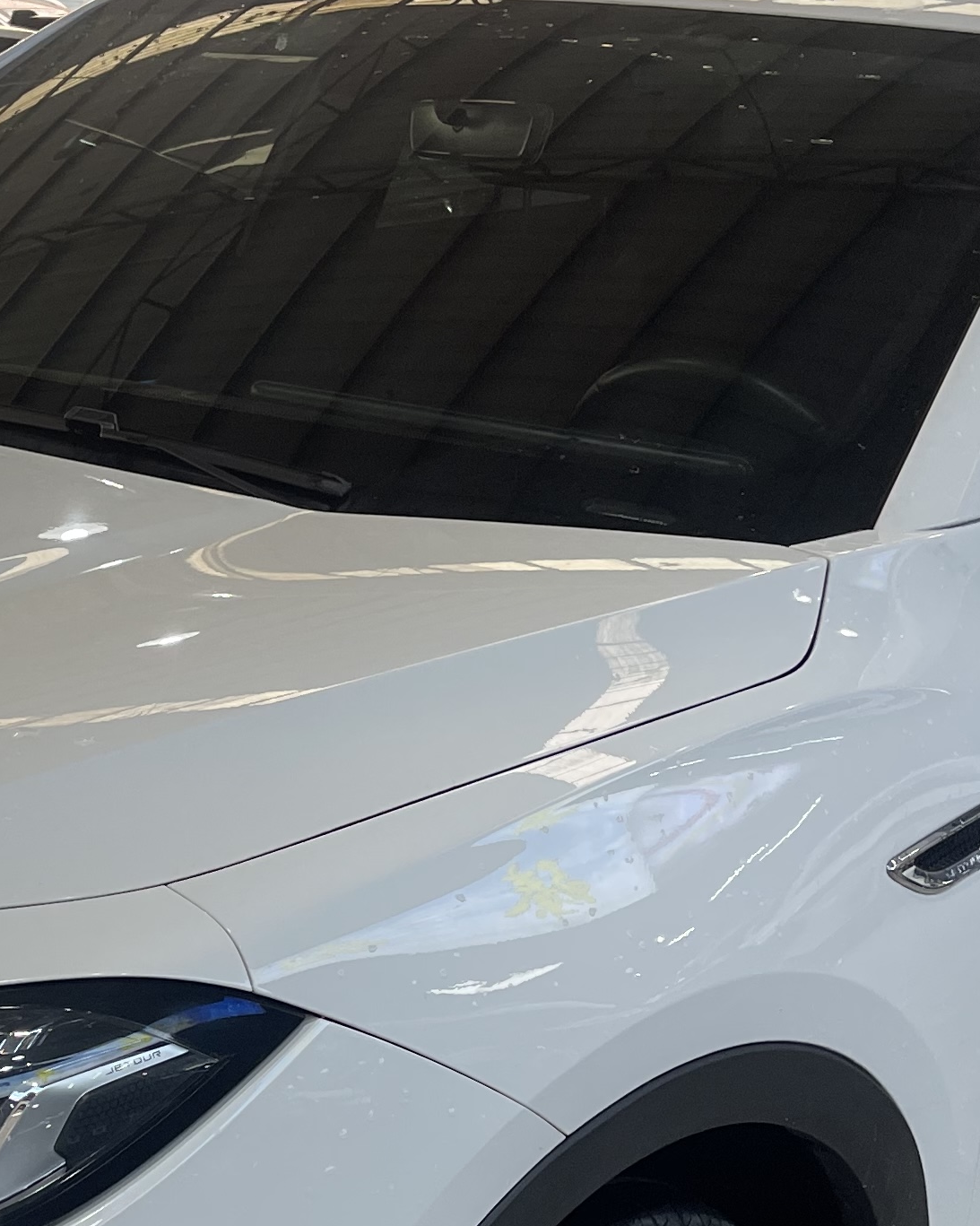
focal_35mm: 72
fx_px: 2611
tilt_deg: -18.2
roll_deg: -2.4
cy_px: 866
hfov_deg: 20.8
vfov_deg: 26.2
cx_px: 112
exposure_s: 1/100
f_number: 1.6
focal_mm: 5.1
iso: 125
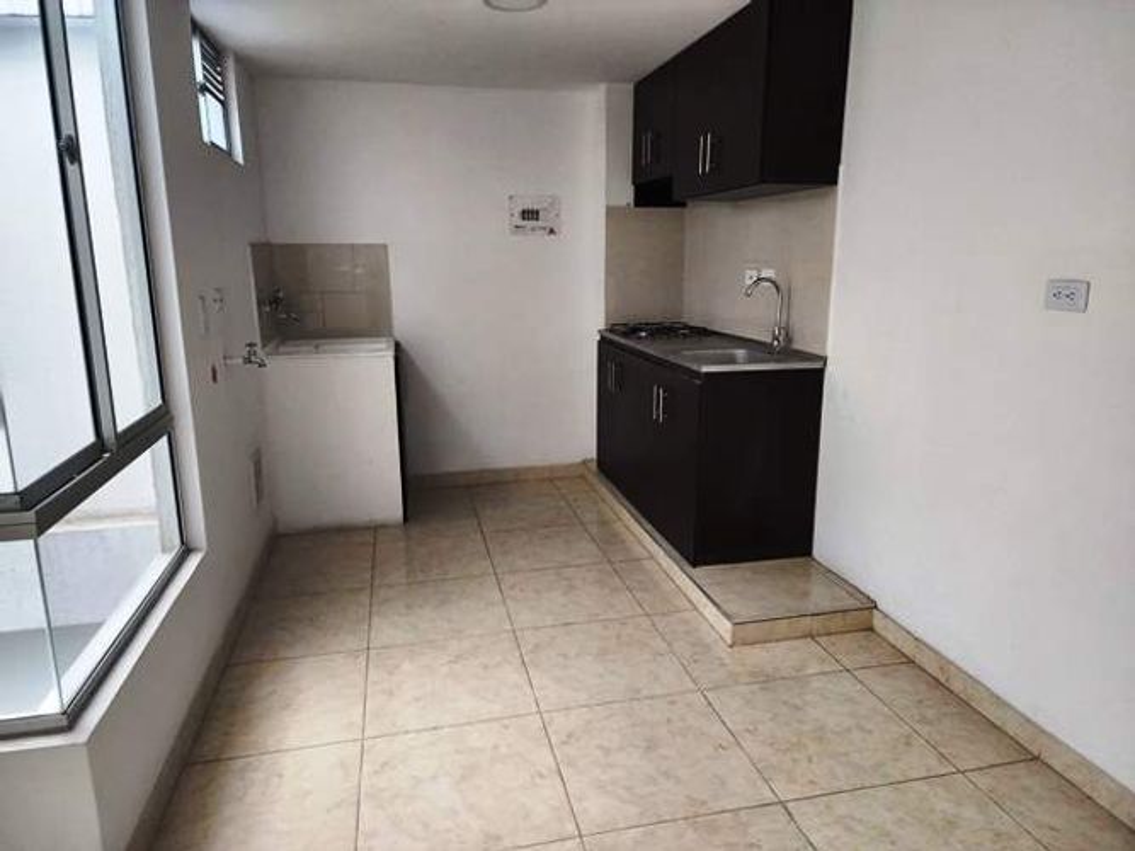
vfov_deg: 58.9
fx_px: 754
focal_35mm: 23
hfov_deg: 73.9
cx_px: 568
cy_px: 426
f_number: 1.8
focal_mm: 6.4
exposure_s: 1/120
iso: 250
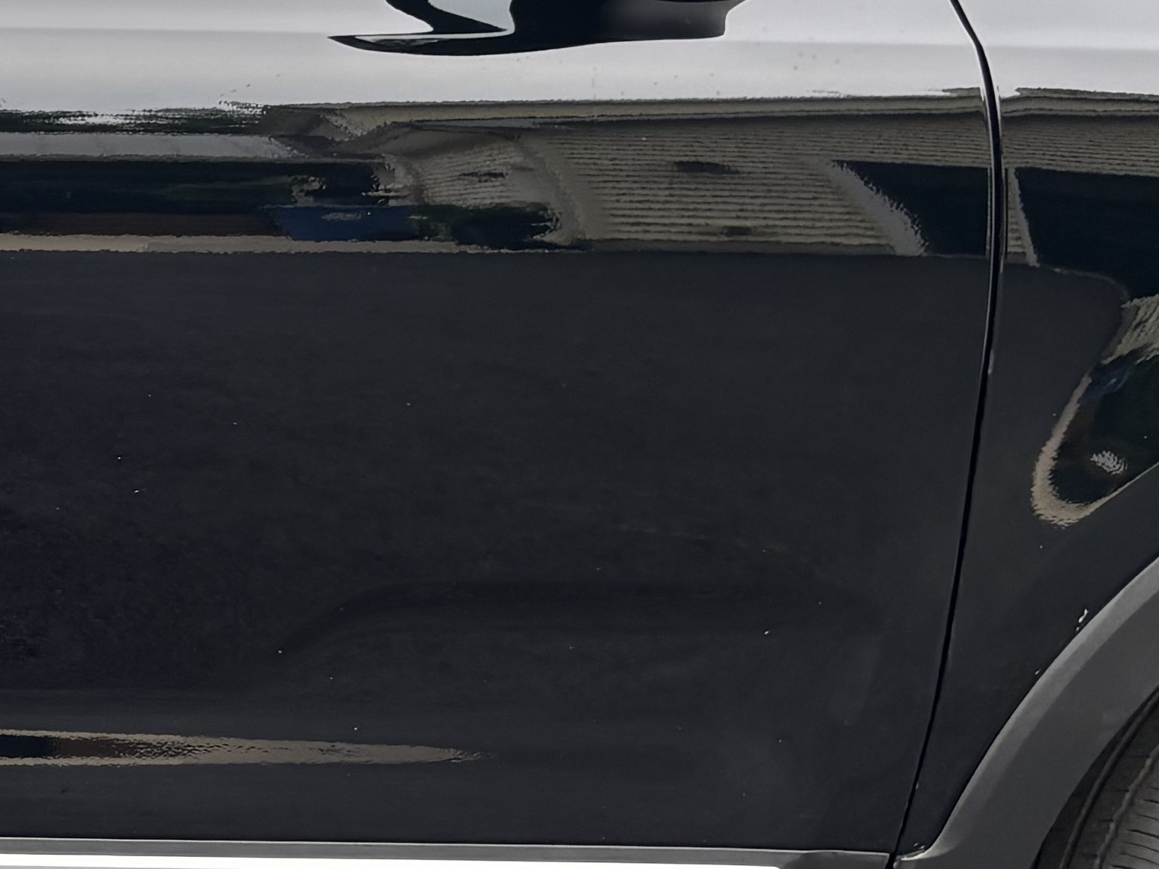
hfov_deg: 17.0
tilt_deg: -17.0
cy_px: 418
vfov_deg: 15.4
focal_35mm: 96
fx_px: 3214
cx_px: -907
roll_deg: +3.5
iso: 40
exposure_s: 1/217
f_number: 1.6
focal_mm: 5.96
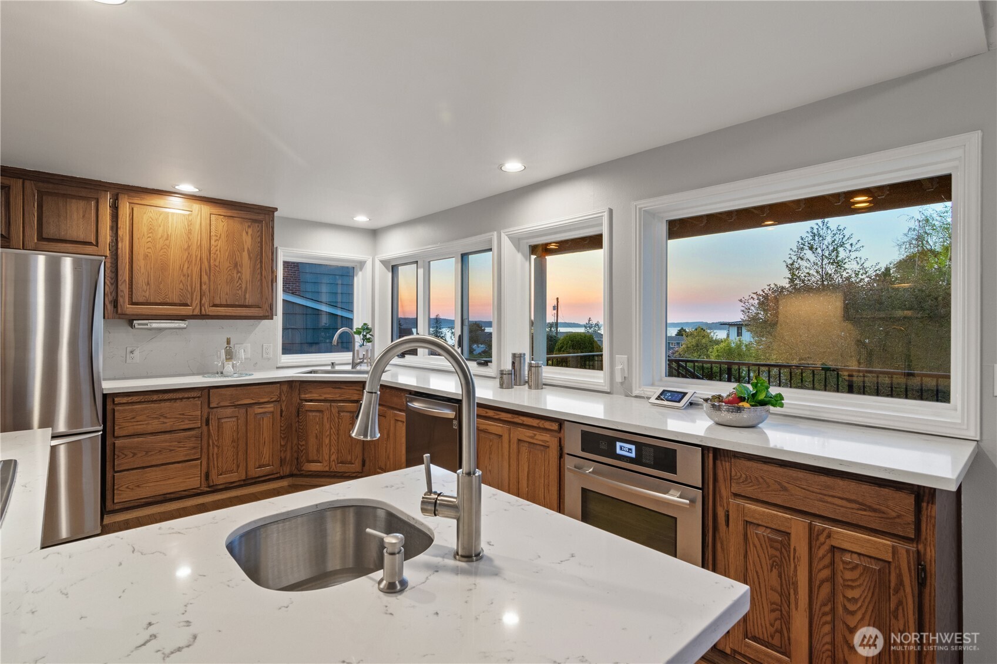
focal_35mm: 16
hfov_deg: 95.0
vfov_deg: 72.0
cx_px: 498
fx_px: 457
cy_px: 332
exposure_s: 1/1.67
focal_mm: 11
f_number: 9
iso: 250
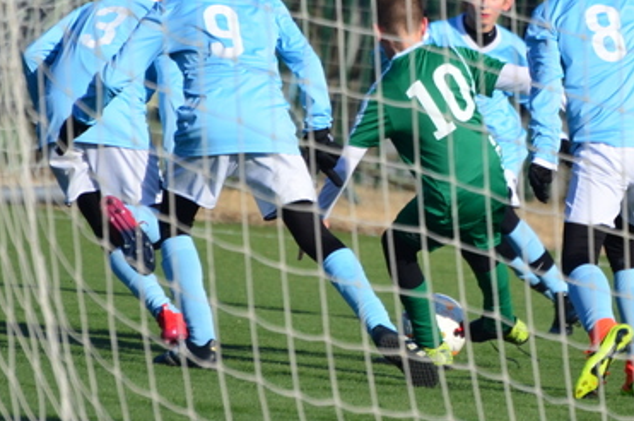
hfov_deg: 2.3
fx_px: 15928
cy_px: 48
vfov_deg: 1.5
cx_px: 555
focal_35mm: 906
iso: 500
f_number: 6.3
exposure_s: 1/2500
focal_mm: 280
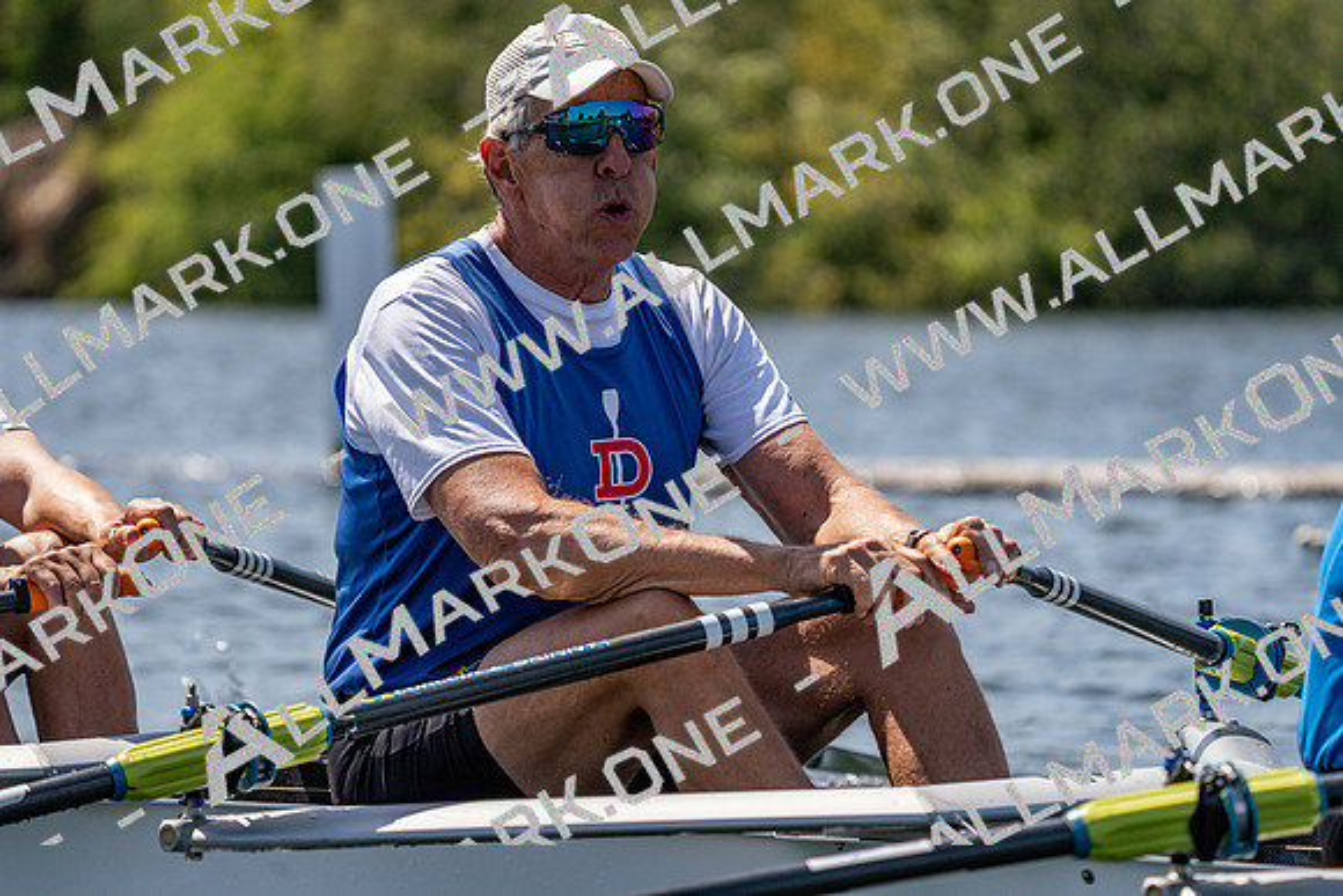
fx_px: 10186
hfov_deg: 7.5
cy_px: 448
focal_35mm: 273
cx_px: 672
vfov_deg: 5.0
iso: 250
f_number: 5.6
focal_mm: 273
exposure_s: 1/2000
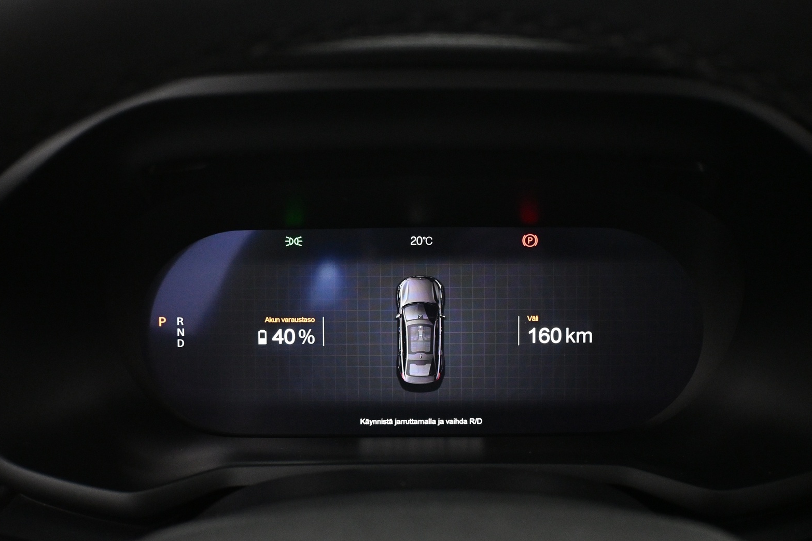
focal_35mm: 30
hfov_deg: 61.5
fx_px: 682
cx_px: 407
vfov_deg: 43.3
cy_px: 271
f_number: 3.8
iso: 4000
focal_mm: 19.5
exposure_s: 1/30
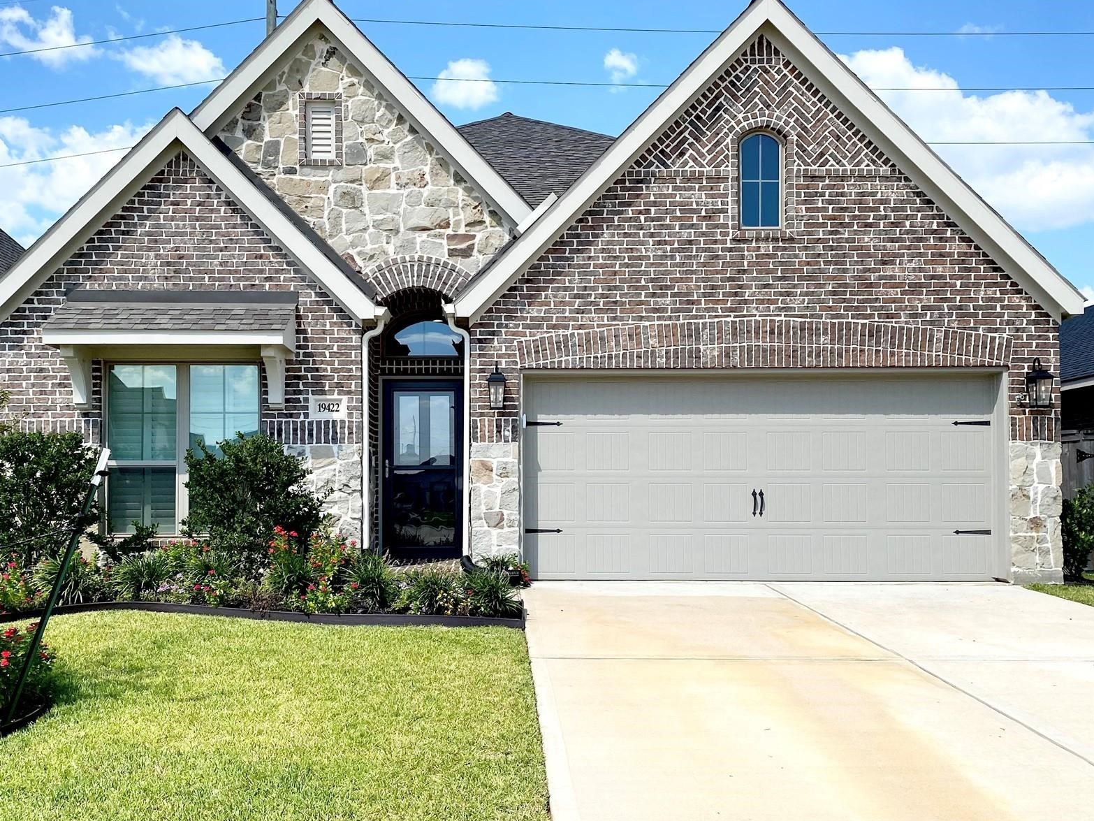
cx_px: 492
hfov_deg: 53.9
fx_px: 1075
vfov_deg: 41.7
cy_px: 464
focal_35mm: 34
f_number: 1.8
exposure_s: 1/3040
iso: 32
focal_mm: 4.25
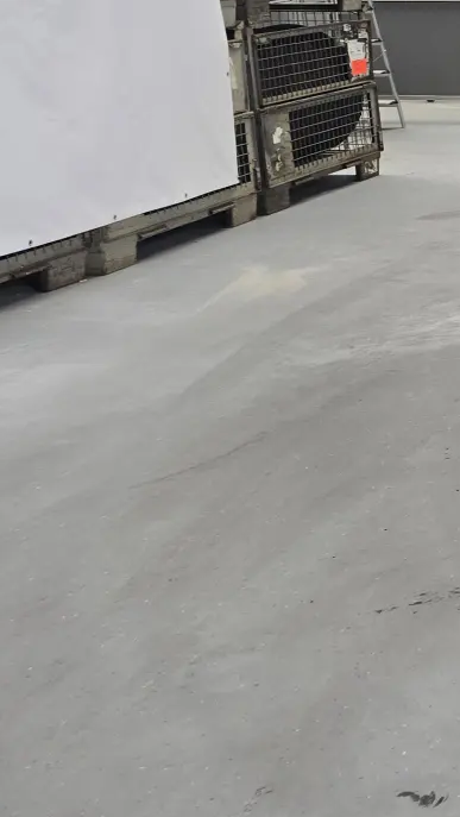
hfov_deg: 13.5
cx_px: 1046
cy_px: 257
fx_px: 1516
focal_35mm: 70
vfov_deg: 29.9
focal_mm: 6.3
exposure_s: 1/180
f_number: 1.7
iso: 125
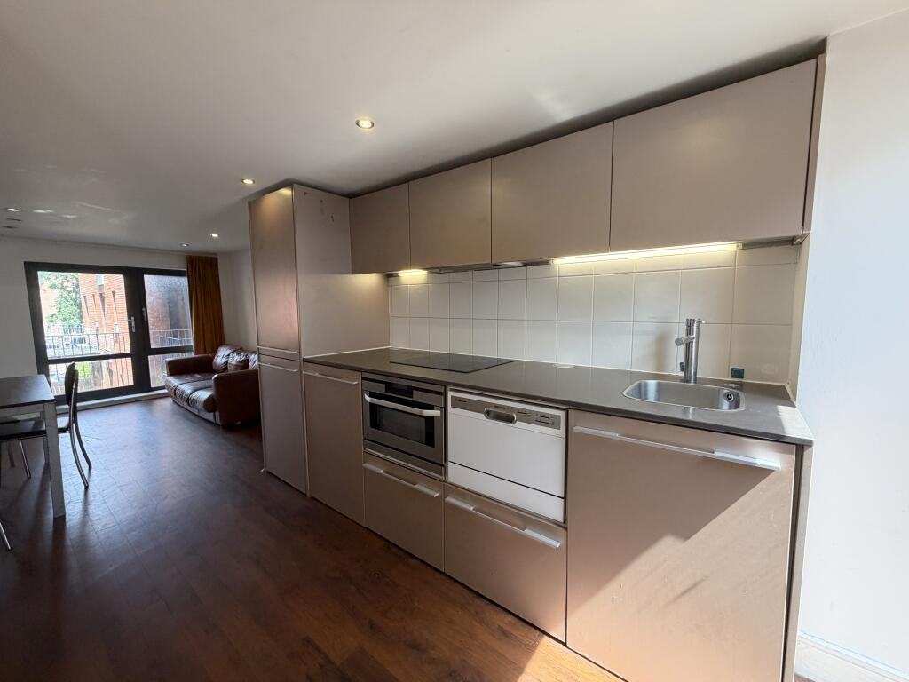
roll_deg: +0.9
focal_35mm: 14
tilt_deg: -4.3
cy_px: 341
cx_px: 454
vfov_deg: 85.7
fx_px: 368
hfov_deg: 102.1
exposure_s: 1/100
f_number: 2.2
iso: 125
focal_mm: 2.22
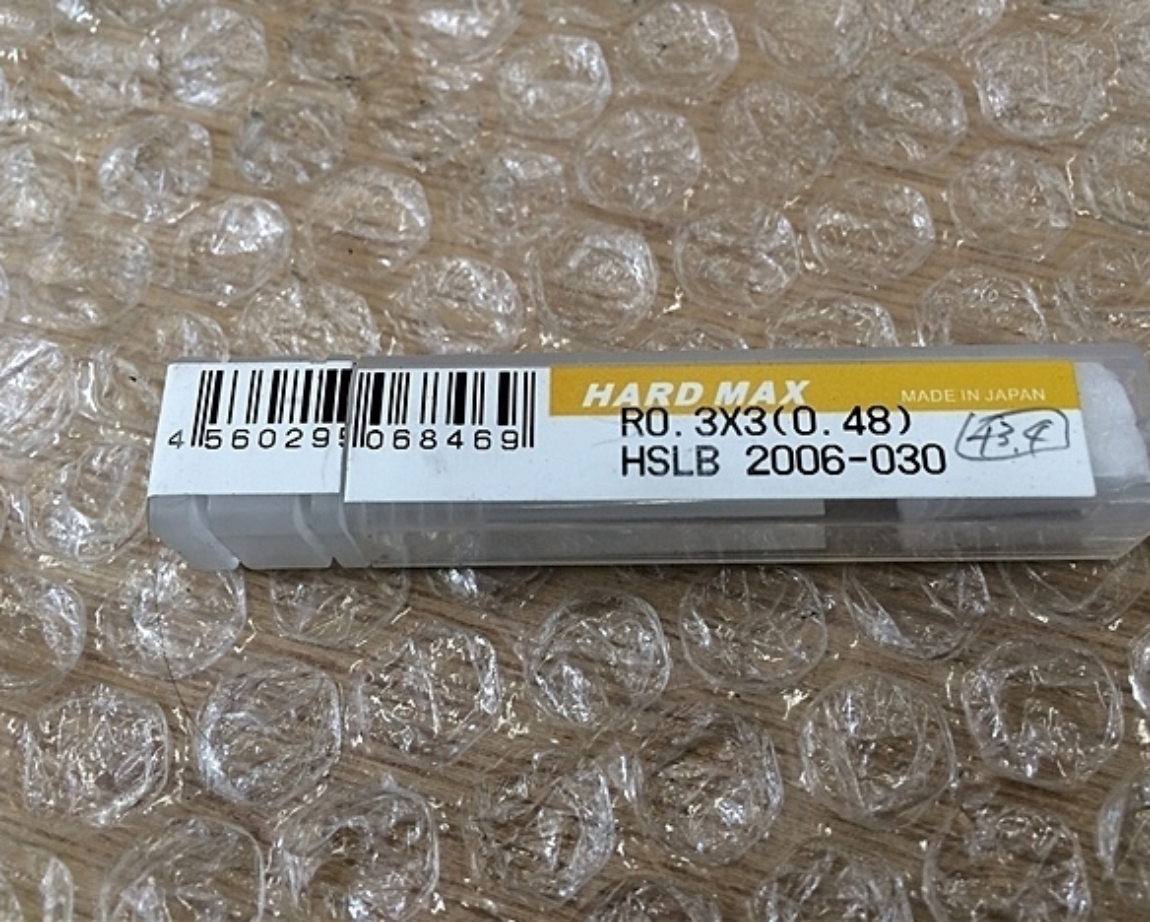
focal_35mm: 31
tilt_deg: -66.4
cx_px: 593
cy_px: 451
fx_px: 1056
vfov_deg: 47.2
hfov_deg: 57.1
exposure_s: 1/40
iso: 40
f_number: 2.2
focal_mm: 4.15
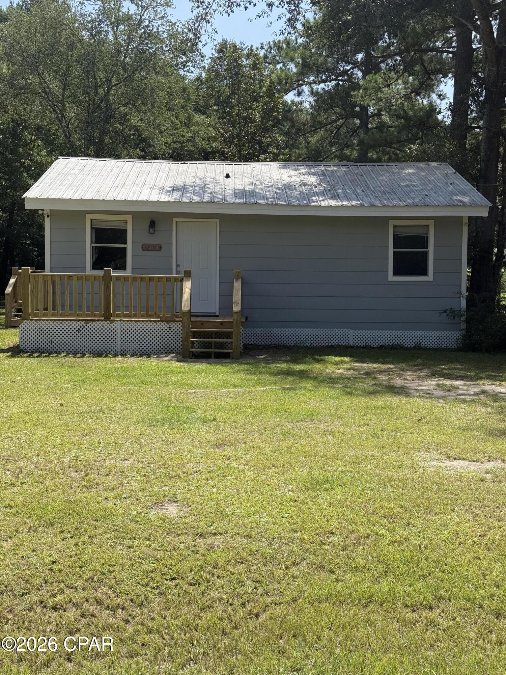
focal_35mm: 48
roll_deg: -1.0
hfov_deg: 30.3
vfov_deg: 39.7
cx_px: 253
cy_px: 338
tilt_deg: -3.8
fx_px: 936
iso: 100
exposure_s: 1/4098
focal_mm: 6.76
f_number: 1.78
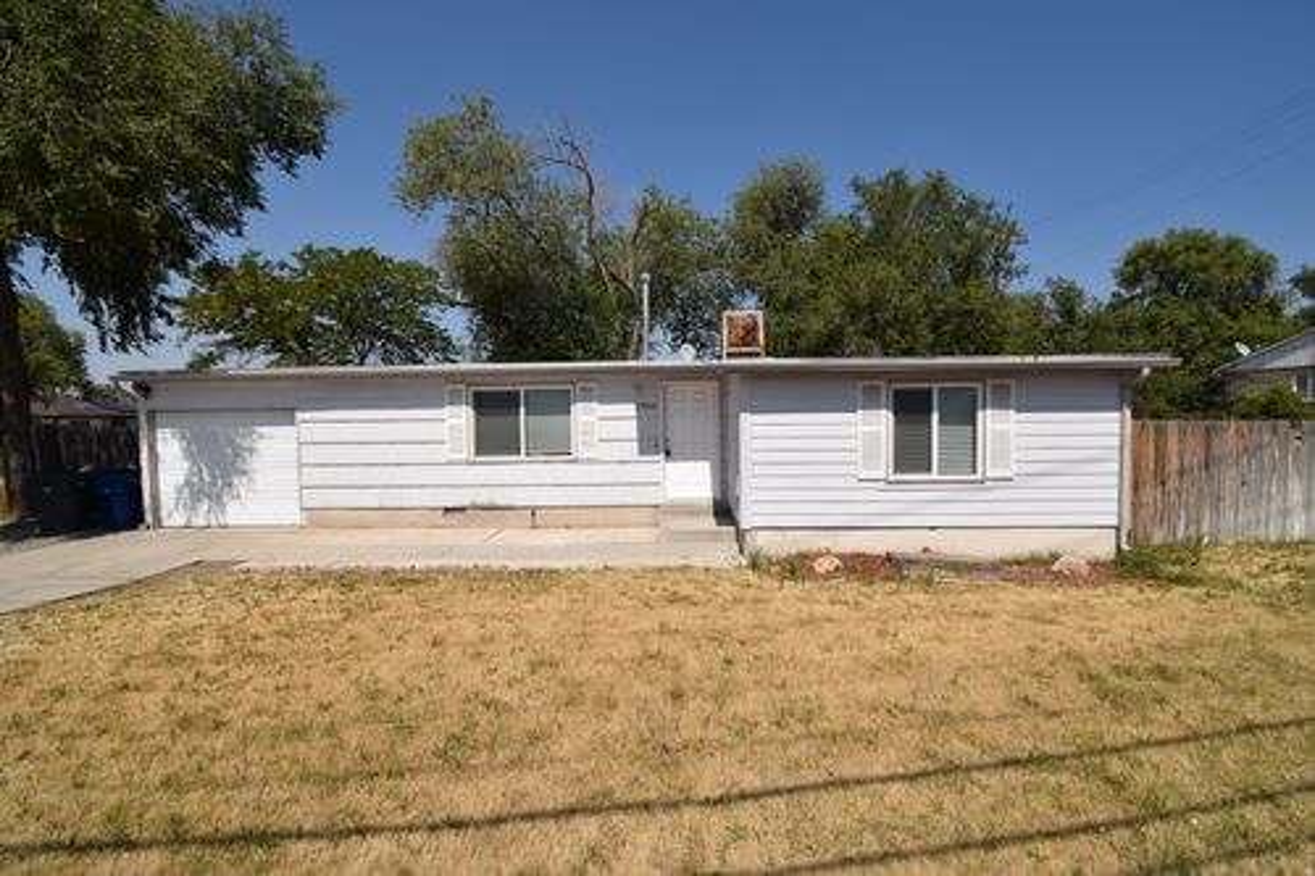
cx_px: 658
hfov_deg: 100.4
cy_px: 438
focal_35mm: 15
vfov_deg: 77.3
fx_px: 548
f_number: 13
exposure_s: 1/200
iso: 100
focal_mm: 10
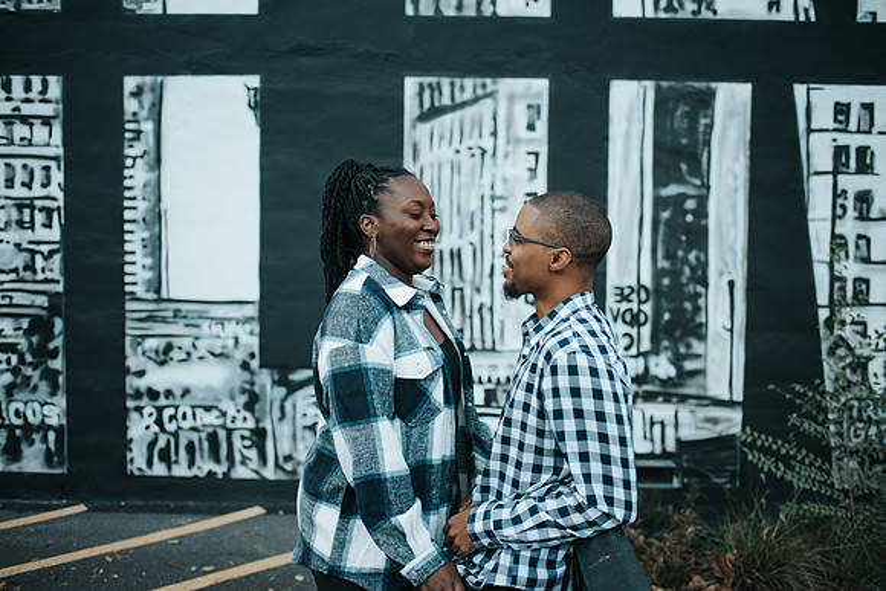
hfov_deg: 54.4
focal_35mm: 35
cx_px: 443
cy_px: 296
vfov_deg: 37.9
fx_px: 862
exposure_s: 1/640
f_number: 1.8
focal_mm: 35
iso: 250
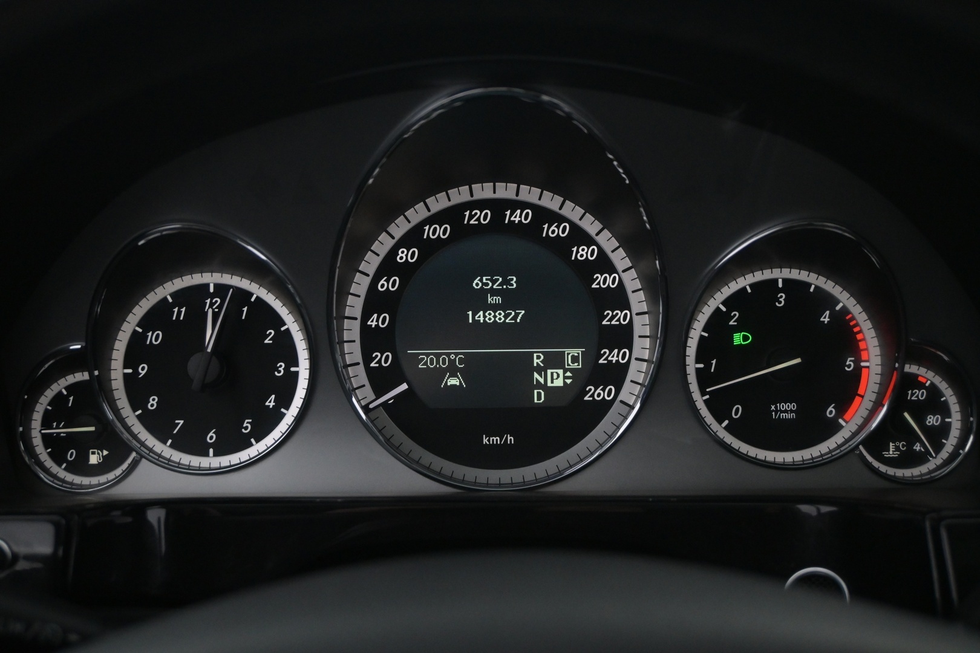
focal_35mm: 44
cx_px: 490
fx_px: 1184
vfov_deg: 30.8
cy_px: 326
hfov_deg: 45.0
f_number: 4.8
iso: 2500
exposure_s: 1/60
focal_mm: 29
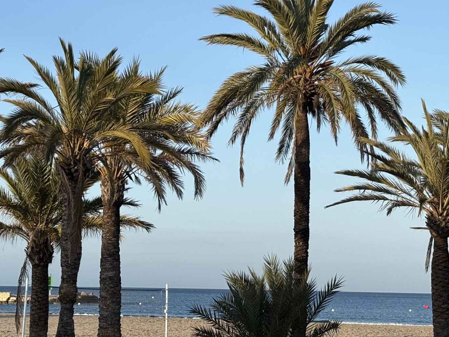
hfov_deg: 20.1
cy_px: 100
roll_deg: -0.7
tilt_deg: +8.4
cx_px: 121
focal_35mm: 97
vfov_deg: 15.2
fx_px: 1258
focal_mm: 5.96
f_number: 1.6
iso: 32
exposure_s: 1/1437
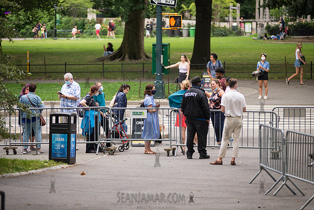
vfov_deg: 8.9
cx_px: 157
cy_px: 105
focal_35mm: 155
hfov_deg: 13.2
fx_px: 1352
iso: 320
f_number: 3.2
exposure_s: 1/400
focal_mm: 155
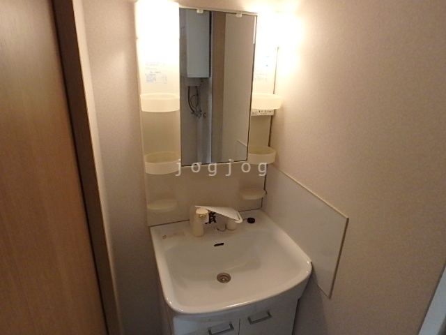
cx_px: 223
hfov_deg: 79.0
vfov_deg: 63.4
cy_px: 168
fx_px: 271
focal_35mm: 21
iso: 800
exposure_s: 1/100
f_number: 3.5
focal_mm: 3.7
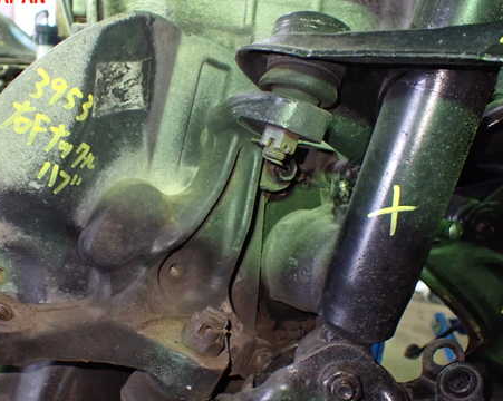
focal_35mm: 39
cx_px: 177
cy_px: 233
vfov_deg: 38.1
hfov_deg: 46.3
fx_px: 580
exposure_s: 1/40
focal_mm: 5.4
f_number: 2.3
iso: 800
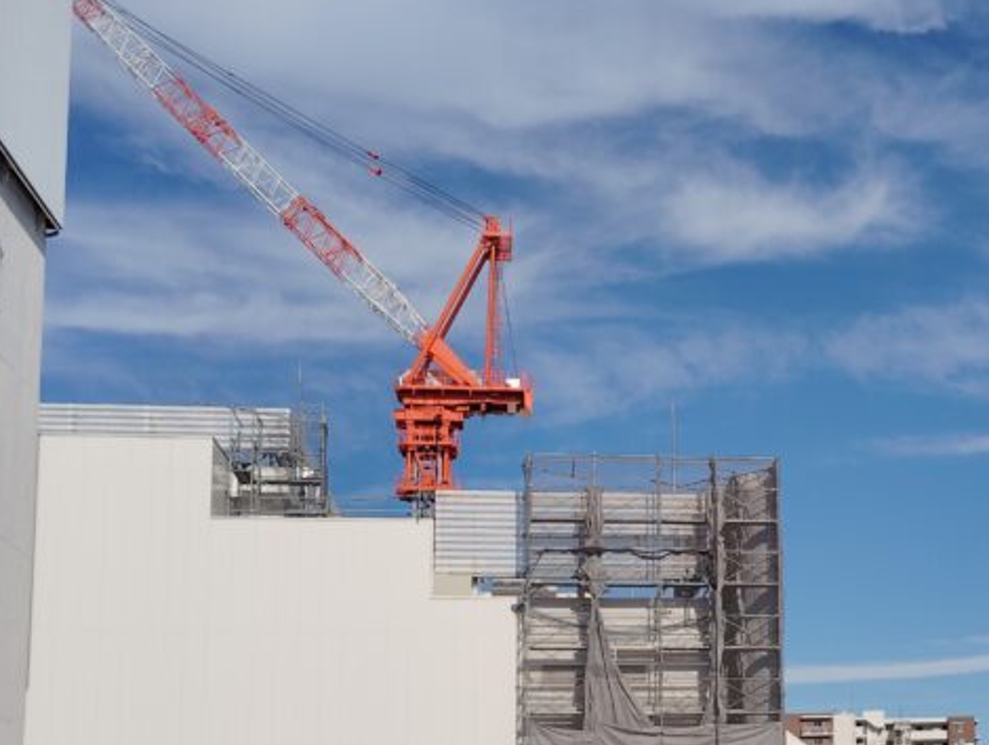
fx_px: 1745
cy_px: 622
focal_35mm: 61
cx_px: 722
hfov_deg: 31.2
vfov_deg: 23.6
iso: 50
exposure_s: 1/1442
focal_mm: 4.22
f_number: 1.8
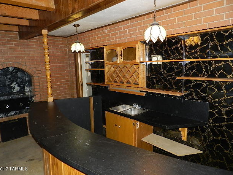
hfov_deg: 71.6
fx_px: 162
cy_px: 85
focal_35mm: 24
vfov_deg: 56.8
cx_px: 113
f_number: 3.4
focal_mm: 4
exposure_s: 1/30
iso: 200
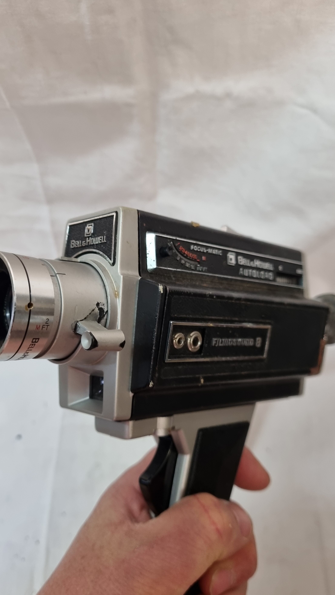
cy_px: 304
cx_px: 149
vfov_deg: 66.1
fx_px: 458
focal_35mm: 29
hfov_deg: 40.1
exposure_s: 1/100
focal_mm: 5.4
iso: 200
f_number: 1.8
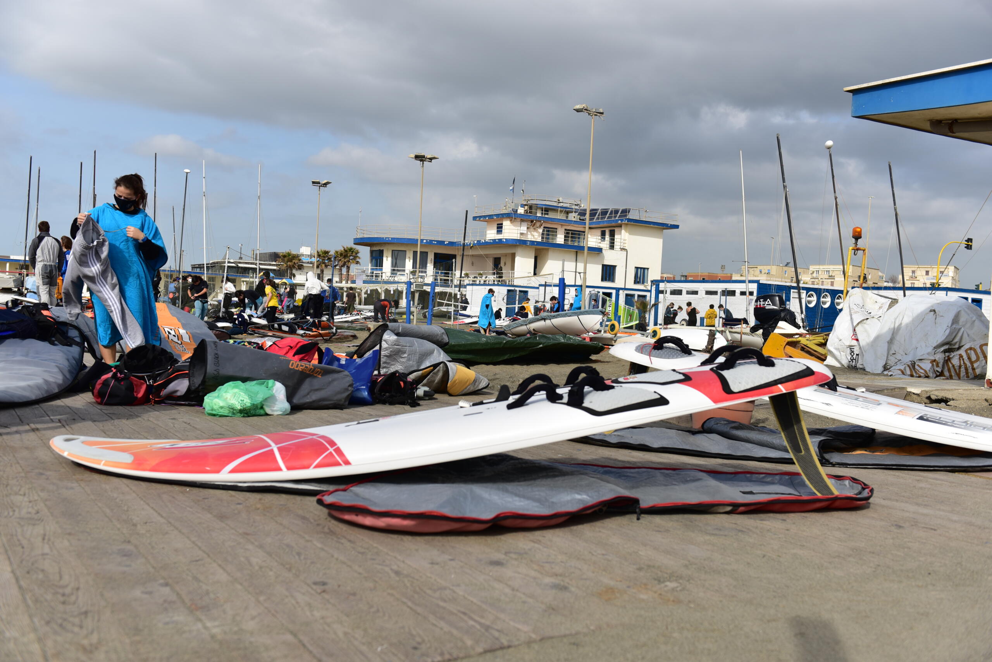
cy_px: 331
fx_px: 937
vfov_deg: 38.9
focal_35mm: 34
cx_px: 496
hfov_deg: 55.8
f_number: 5
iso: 100
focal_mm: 34
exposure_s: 1/1000
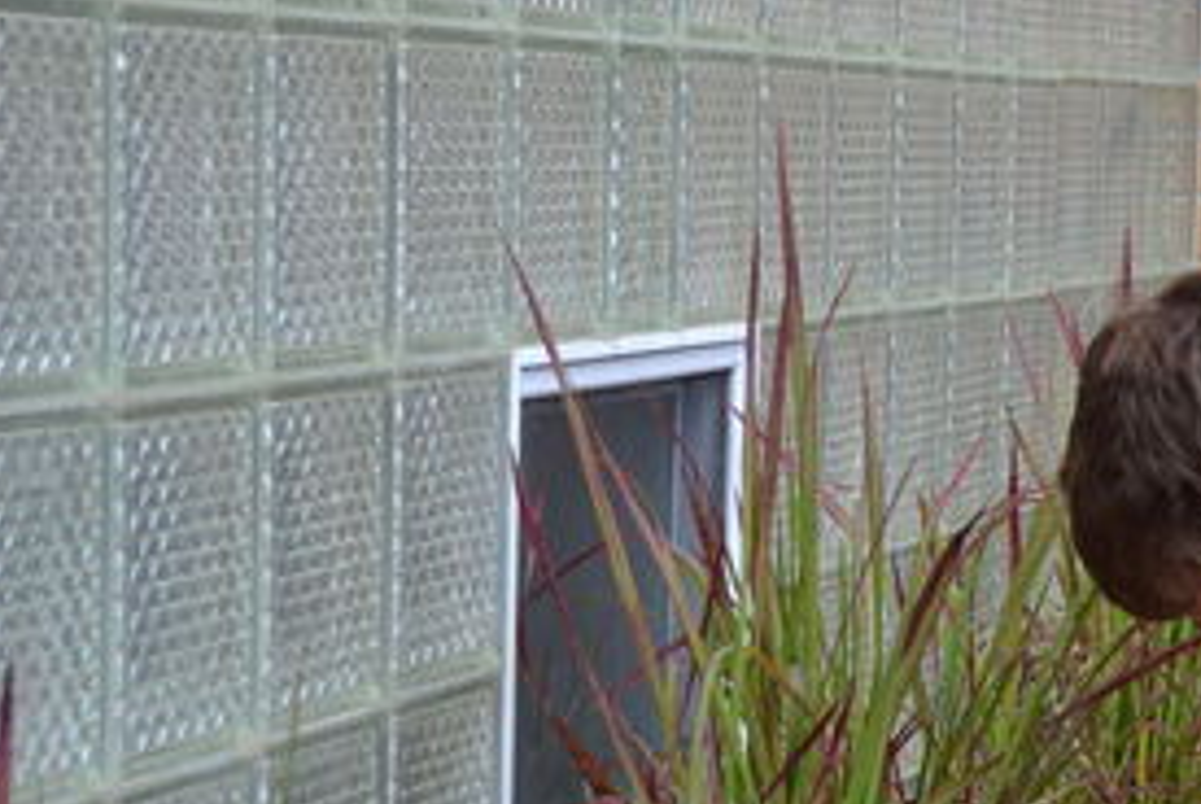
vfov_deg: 10.2
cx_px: 1142
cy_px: 738
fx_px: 4475
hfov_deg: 15.1
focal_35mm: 134
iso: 400
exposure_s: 1/1000
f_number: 5.3
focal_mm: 40
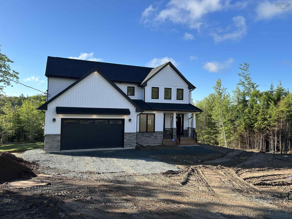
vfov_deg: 53.1
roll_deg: -1.2
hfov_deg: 67.3
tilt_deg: +0.2
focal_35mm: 26
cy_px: 110
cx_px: 146
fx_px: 219
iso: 50
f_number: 1.5
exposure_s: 1/2008
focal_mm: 5.7
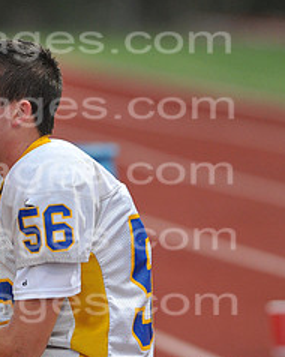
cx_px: -102
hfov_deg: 2.2
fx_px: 7253
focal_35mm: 687
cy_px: 141
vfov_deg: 2.8
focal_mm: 300
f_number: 4
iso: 2500
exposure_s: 1/250
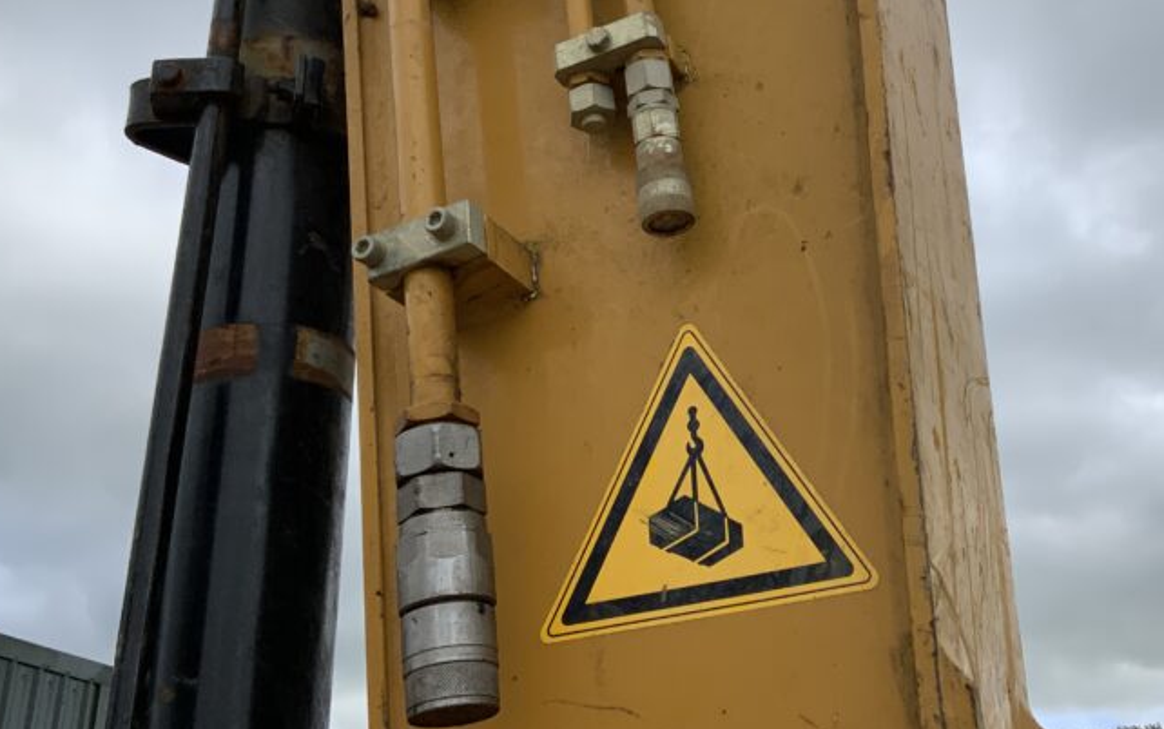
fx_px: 1555
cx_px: 729
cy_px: 243
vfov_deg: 26.2
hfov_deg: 40.7
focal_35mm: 49
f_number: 1.8
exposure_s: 1/1786
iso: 16
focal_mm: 3
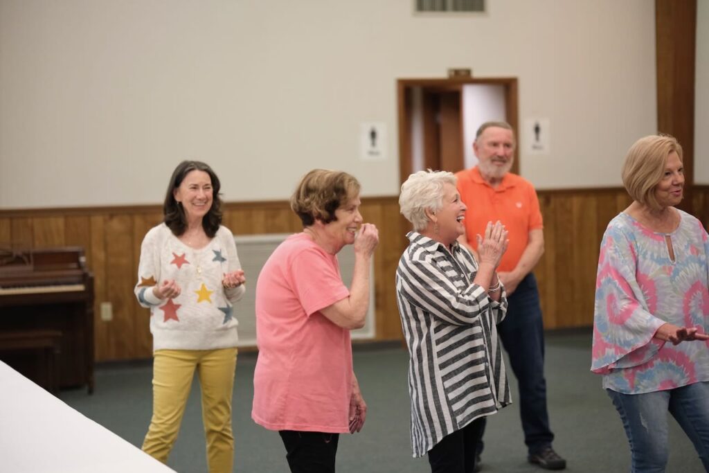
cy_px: 236
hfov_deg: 24.2
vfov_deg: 16.3
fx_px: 1654
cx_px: 354
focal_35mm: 84
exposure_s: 1/200
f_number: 1.2
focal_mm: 56
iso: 1600
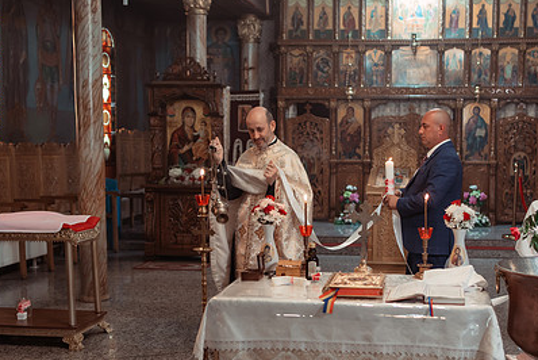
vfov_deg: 26.5
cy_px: 223
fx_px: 763
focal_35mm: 51
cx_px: 342
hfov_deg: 38.6
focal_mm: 35
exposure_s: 1/200
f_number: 2.5
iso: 1600
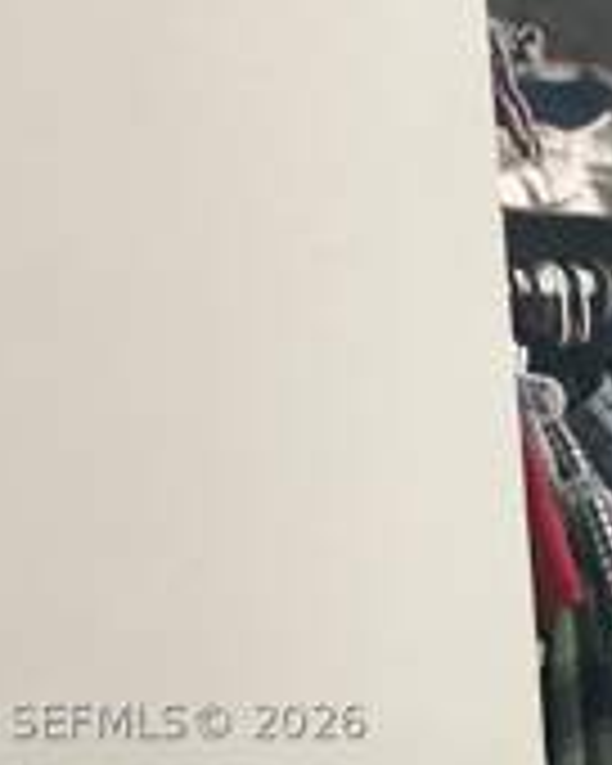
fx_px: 1811
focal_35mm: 80
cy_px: 720
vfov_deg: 23.1
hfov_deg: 18.0
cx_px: 778
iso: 200
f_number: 1.8
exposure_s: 1/60
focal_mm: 3
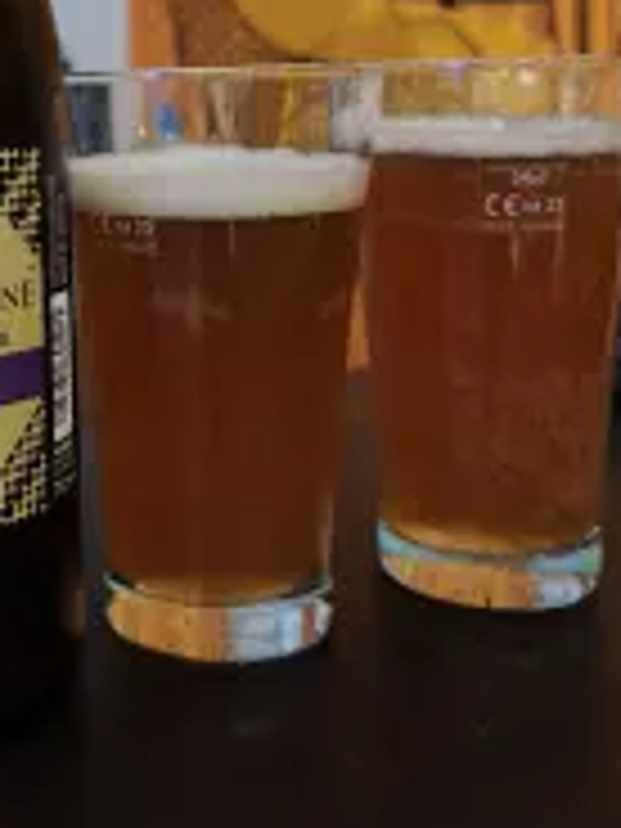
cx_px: -40
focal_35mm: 50
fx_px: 1196
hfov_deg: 27.0
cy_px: 140
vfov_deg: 36.6
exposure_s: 1/10
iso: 8000
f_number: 1.7
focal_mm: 6.06
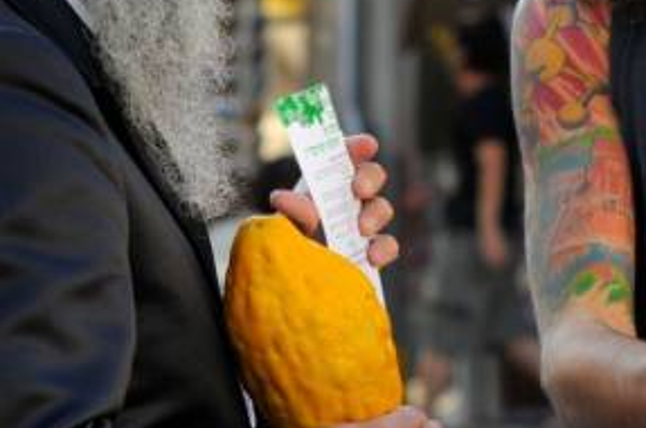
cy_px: 9
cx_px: 446
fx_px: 1755
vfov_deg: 13.7
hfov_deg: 20.8
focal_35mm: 98
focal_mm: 24
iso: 360
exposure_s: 1/250
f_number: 5.6
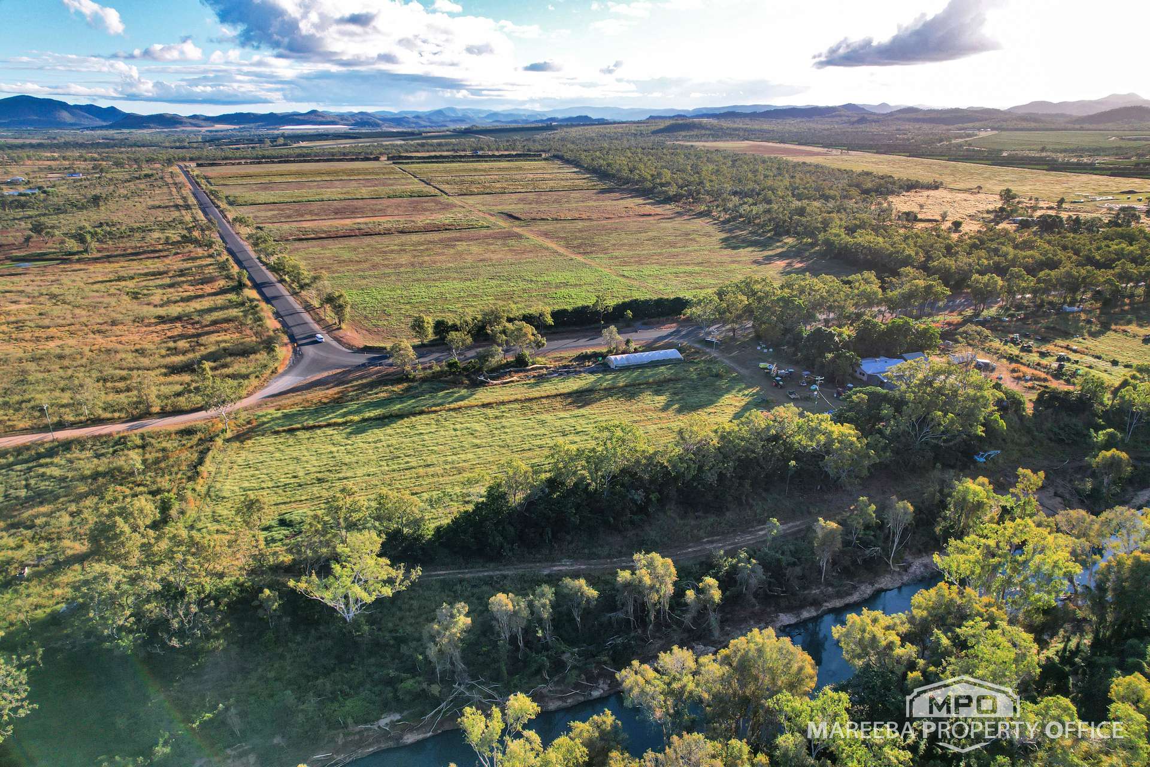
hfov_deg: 78.6
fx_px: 703
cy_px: 384
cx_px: 575
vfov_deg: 57.2
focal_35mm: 22
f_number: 2.8
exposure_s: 1/1000
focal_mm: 8.38
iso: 110
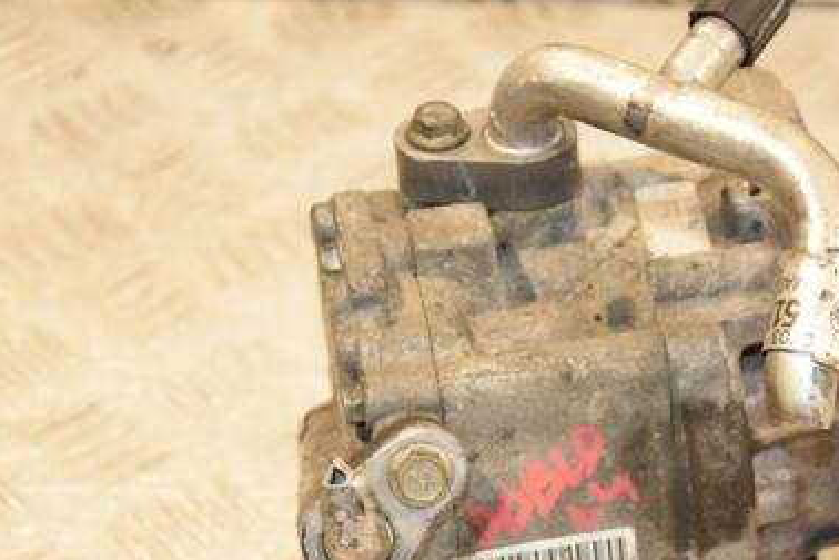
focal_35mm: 138
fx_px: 3216
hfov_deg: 14.8
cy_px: 442
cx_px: 624
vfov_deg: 9.9
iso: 800
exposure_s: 1/200
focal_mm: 58
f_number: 5.3
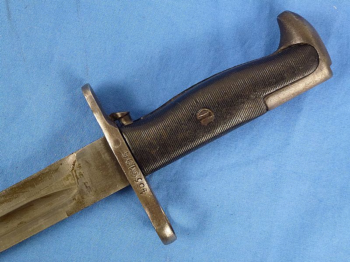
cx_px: 175
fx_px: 526
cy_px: 131
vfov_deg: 28.0
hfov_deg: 36.8
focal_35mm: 52
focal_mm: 9.4
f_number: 4.3
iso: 400
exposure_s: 1/60
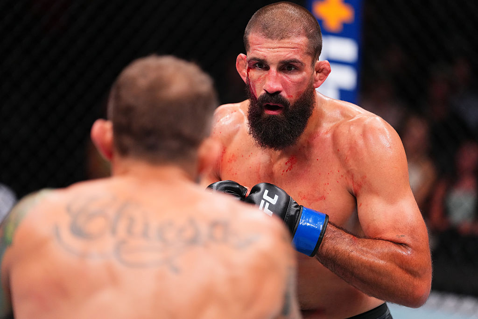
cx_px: 239
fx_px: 2364
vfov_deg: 7.7
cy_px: 160
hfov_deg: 11.5
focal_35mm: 178
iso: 3200
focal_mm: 178
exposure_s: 1/1600
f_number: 2.8
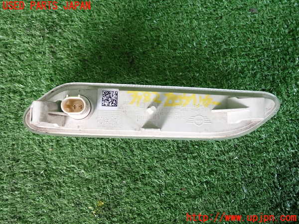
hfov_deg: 56.8
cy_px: 112
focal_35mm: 32
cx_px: 150
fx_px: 276
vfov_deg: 44.2
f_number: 2.4
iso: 200
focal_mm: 5.79
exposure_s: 1/80
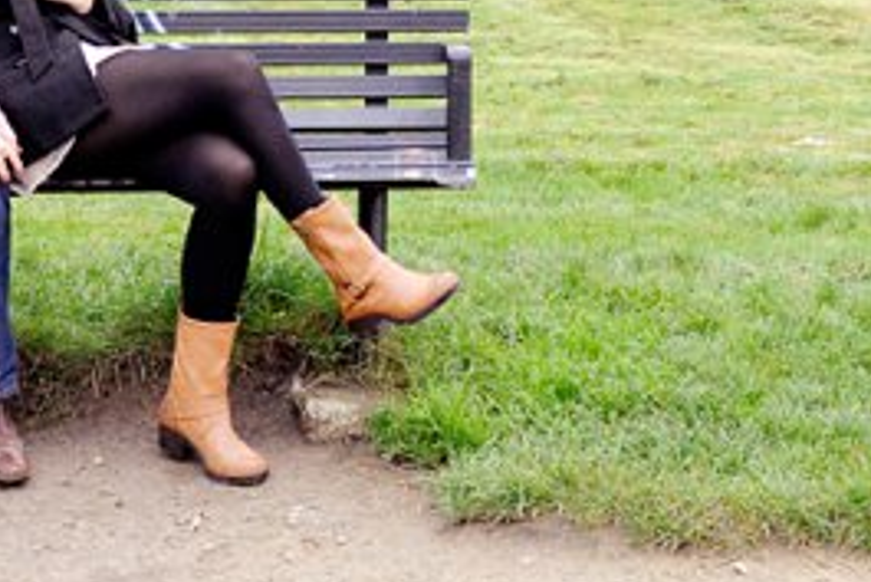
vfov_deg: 14.8
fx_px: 2058
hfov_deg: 23.7
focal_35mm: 85
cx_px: 634
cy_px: -316
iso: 1600
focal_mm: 24
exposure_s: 1/200
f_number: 4
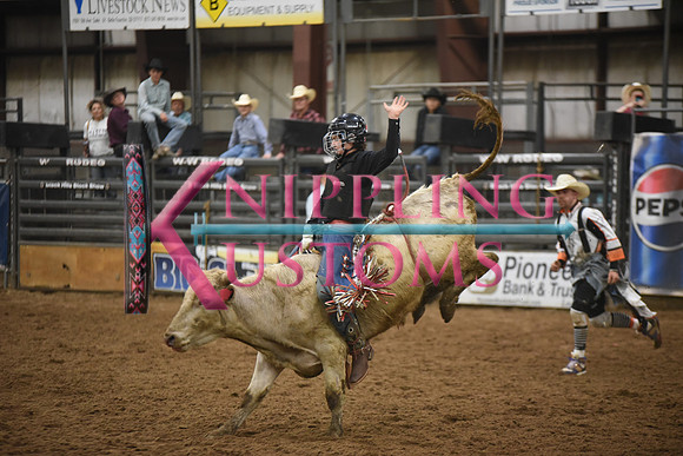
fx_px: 3511
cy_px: 228
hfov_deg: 11.1
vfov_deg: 7.4
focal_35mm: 185
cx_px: 342
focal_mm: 185
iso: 4000
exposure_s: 1/500
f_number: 2.8
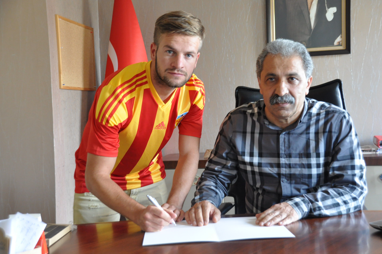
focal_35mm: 53
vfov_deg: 25.5
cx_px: 209
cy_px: 126
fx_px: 562
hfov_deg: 37.5
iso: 1250
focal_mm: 32
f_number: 5.6
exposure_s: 1/30
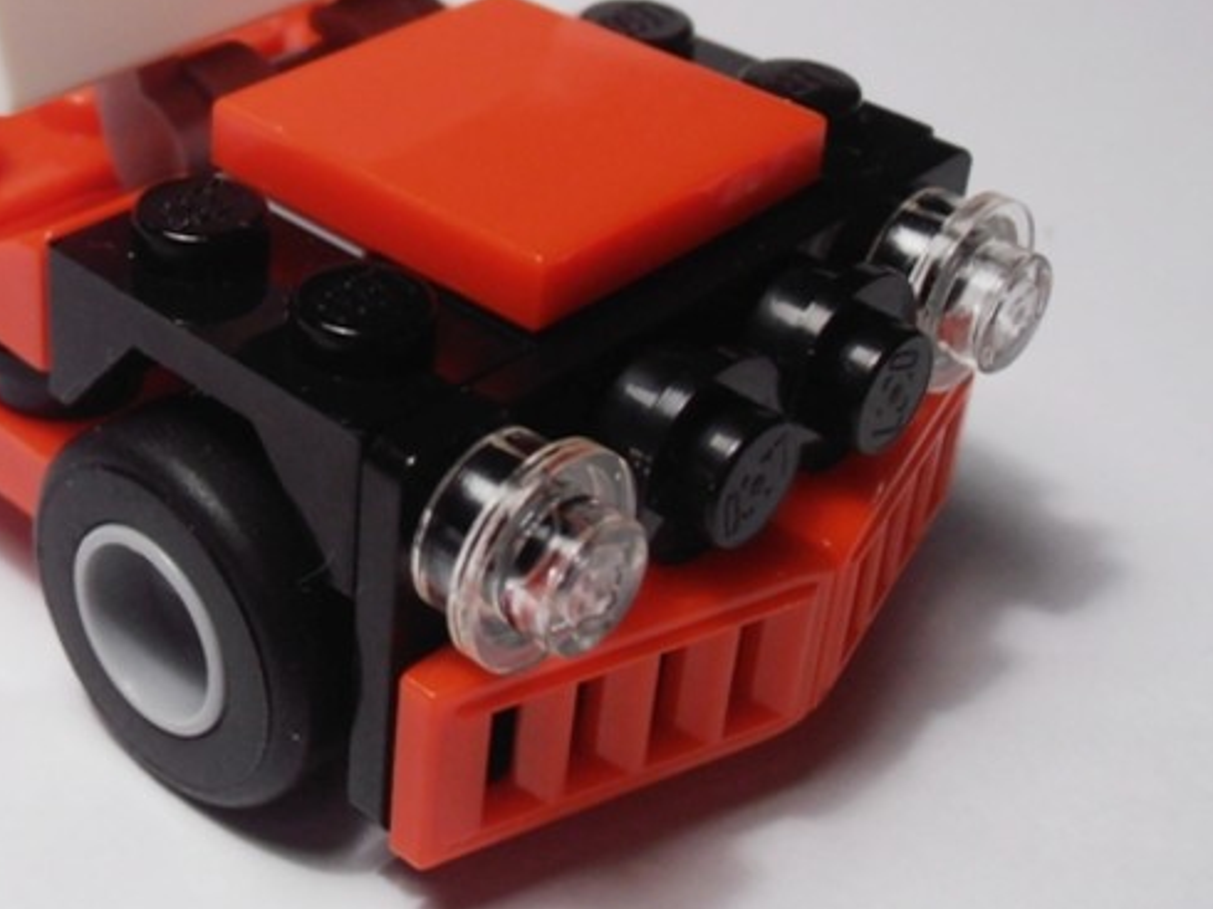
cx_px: 149
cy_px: 308
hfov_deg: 27.7
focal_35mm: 68
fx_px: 2382
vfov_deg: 21.5
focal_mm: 6.61
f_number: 3.9
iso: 80
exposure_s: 1/80
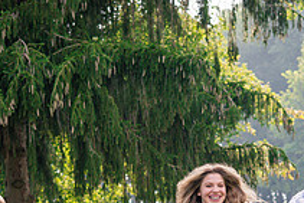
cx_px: 295
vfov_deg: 5.9
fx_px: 1977
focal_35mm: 234
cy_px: 241
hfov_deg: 8.7
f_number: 5
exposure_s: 1/500
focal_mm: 85
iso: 400
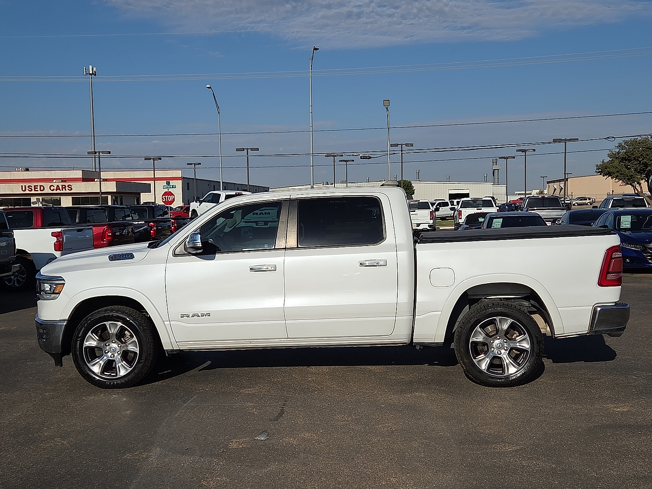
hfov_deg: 42.9
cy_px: 244
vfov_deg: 32.9
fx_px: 829
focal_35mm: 44
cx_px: 326
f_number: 1.8
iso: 48
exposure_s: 1/10000
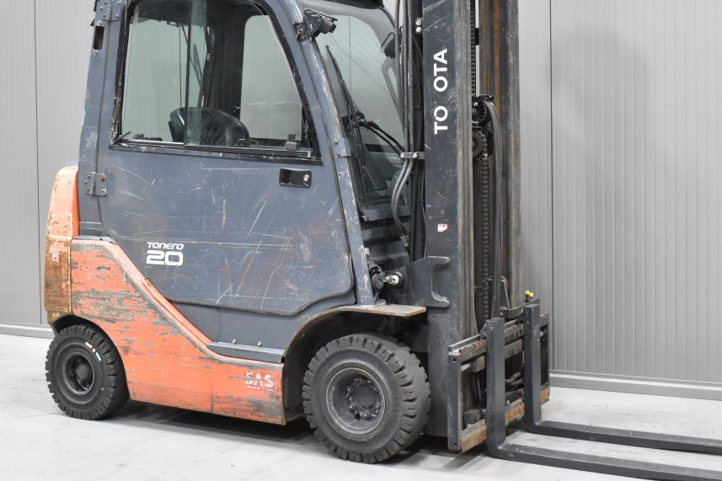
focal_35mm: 57
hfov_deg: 35.2
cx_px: 342
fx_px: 1137
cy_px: 174
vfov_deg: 23.8
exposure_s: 1/25
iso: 1600
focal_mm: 27
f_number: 5
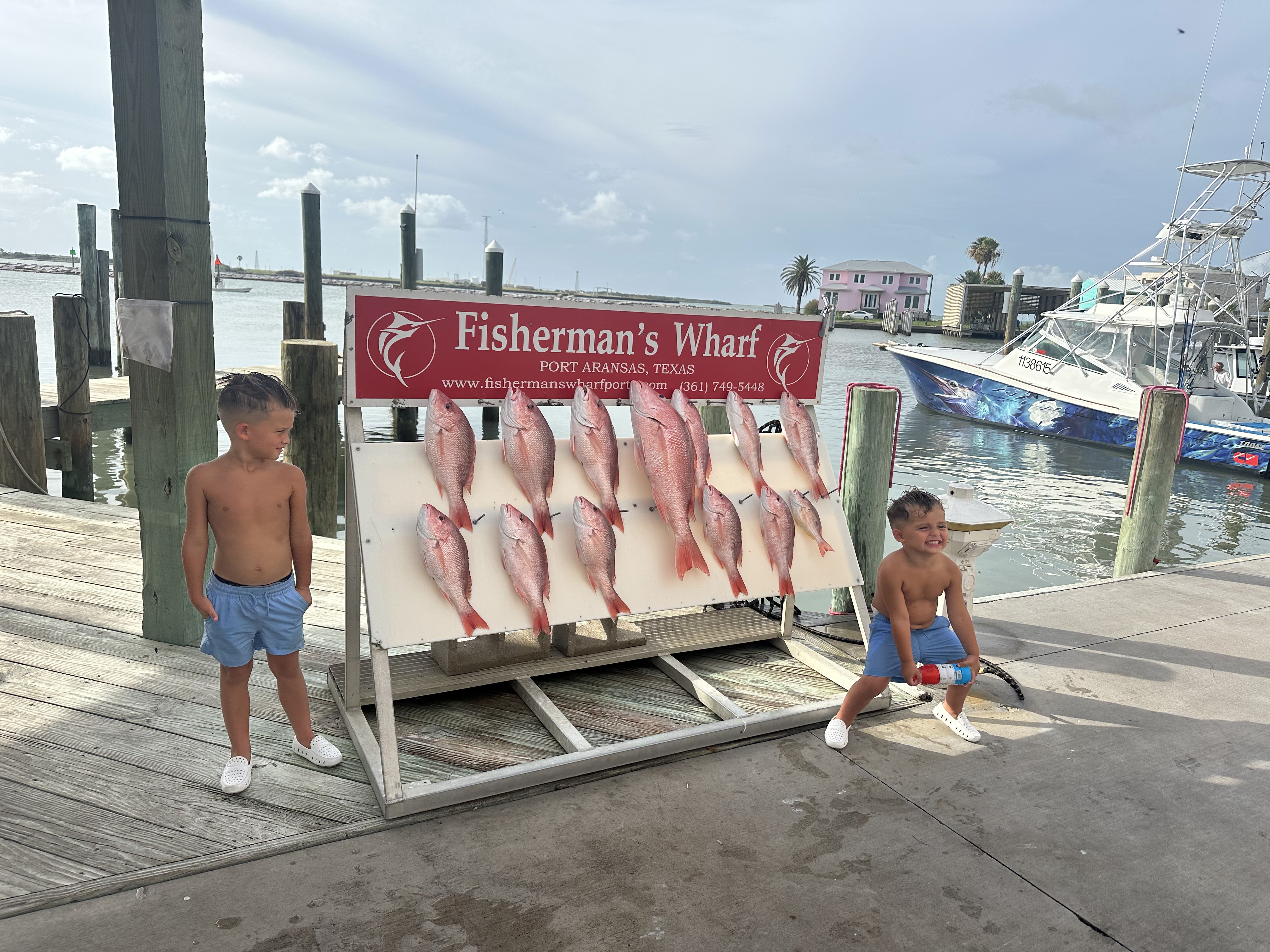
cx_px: 635
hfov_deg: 71.6
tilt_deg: -11.5
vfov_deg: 56.8
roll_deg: -3.2
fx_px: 881
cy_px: 476
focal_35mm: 24
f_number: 1.78
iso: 80
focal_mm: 6.86
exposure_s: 1/4184
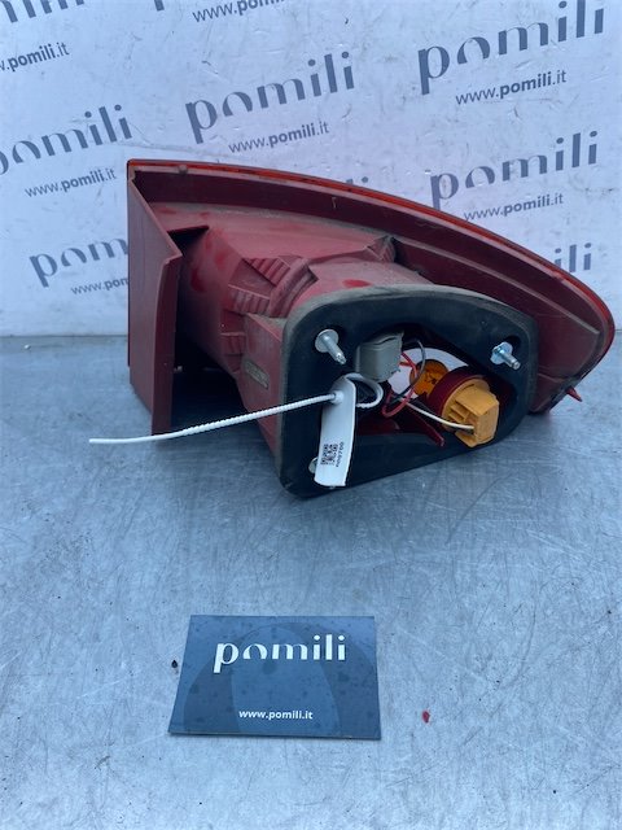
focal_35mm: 26
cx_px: 311
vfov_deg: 67.3
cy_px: 415
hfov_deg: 53.1
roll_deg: +2.2
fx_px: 623
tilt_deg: -38.3
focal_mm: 4.25
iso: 32
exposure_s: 1/620
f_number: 1.8
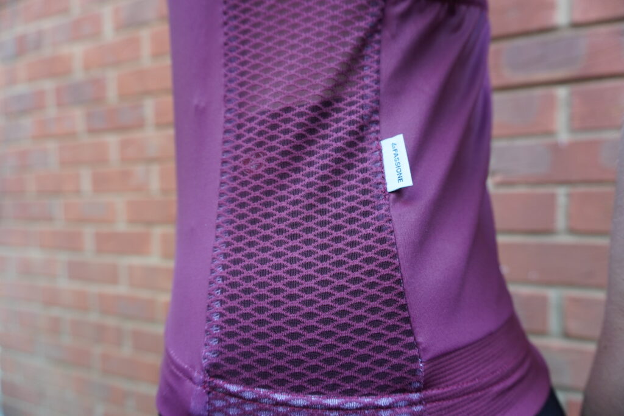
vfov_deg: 53.1
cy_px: 208
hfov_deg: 73.7
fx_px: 416
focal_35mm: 24
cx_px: 312
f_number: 4
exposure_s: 1/160
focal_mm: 16
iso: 500
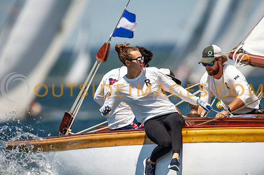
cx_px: 132
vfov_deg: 2.3
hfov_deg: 3.4
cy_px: 88
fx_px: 4397
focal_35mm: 600
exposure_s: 1/4000
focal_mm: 600
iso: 400
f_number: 5
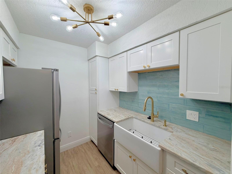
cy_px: 87
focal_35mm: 14
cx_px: 116
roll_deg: +0.4
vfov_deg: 85.7
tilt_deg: -1.9
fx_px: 94
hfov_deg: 102.1
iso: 64
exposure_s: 1/120
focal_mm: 2.22
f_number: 2.2
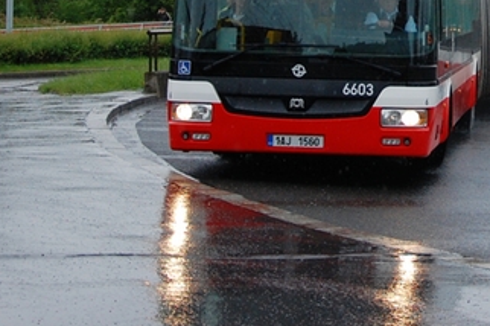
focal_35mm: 134
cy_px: -120
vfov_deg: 10.0
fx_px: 1822
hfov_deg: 15.1
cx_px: 485
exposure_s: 1/800
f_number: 4.2
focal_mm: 32
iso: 400
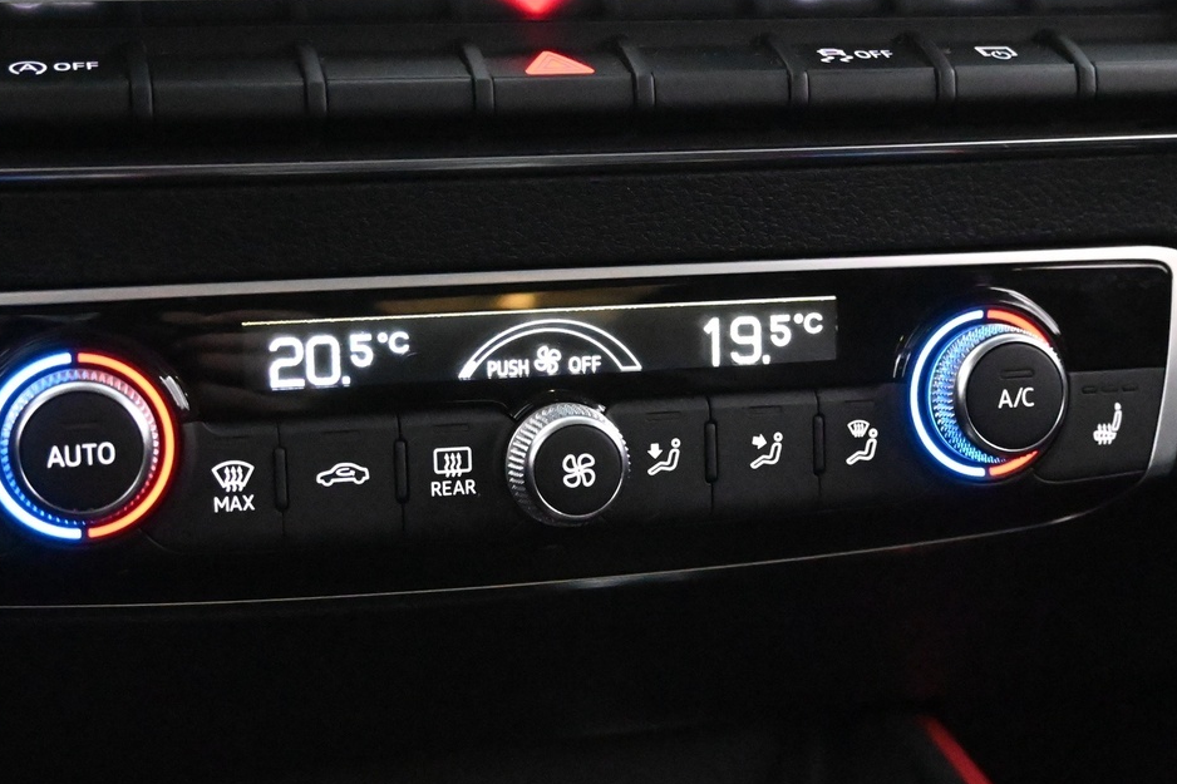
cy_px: 423
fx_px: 1905
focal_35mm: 58
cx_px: 496
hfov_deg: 34.3
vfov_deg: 23.3
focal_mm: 22.5
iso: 14400
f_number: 4
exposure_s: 1/40
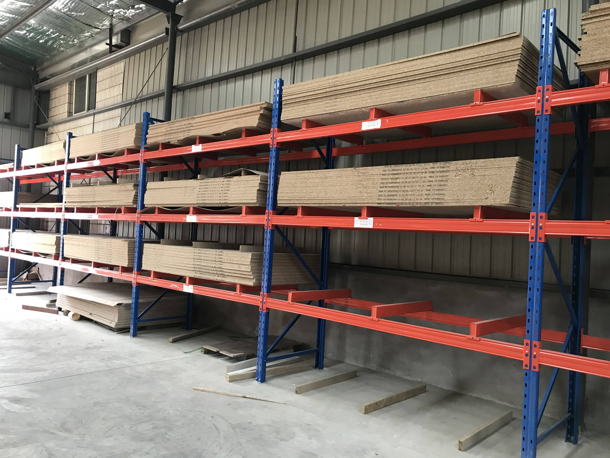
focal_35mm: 28
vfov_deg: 49.7
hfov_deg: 63.4
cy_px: 229
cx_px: 305
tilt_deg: +0.7
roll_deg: -2.5
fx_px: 493
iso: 50
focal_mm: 3.99
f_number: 1.8
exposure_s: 1/17
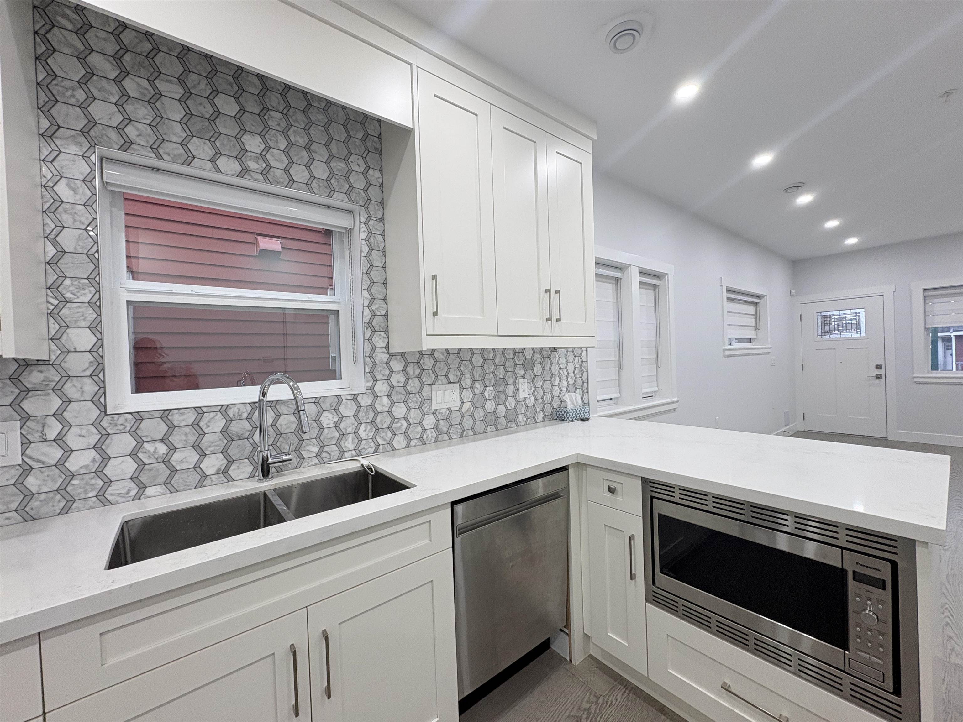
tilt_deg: -1.0
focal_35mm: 14
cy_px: 361
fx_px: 389
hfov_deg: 102.1
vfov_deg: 85.7
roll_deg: +2.8
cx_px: 482
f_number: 2.2
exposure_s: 1/120
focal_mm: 2.22
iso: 125
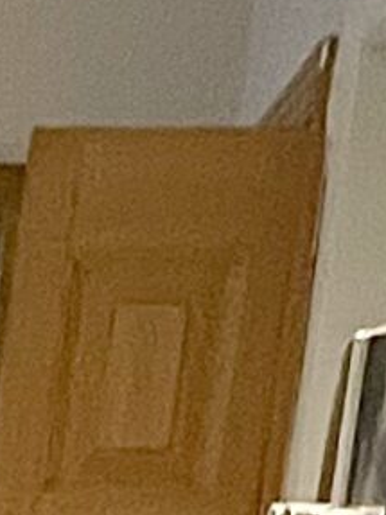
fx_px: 3452
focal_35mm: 232
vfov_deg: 7.9
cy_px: 1208
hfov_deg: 4.9
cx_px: -1691
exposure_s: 1/60
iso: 200
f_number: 1.6
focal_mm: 4.2
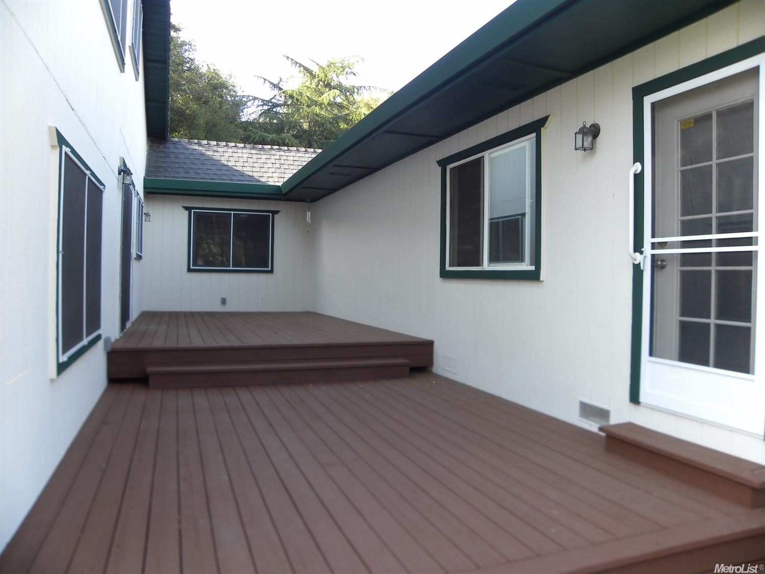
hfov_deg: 67.3
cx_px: 382
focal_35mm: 26
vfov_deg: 53.0
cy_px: 287
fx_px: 574
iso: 64
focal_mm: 4.6
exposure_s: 1/67.5
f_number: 3.5
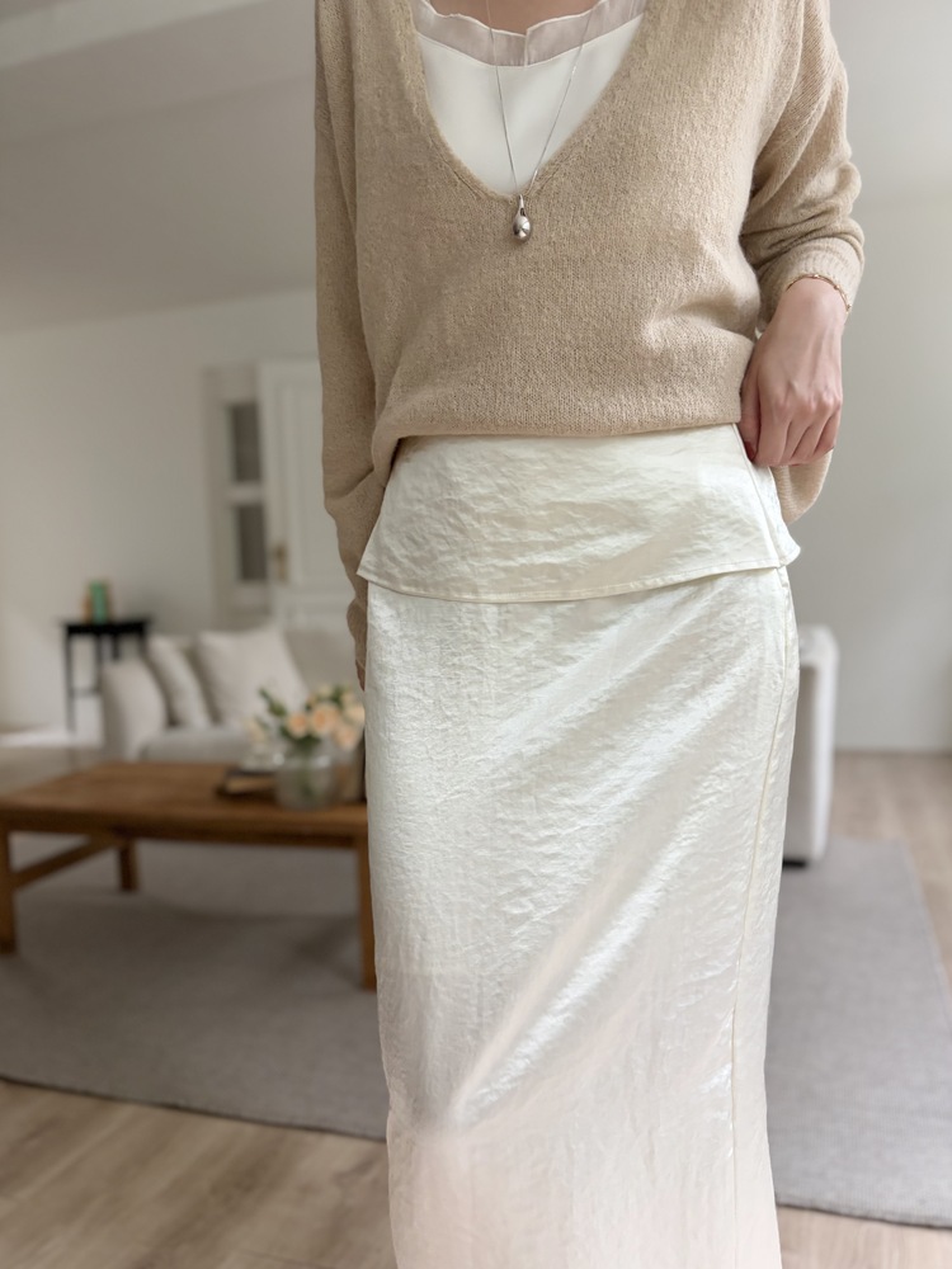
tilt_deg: -4.0
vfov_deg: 67.3
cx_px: 476
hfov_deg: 53.1
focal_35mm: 26
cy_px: 634
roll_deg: +3.6
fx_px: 953
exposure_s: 1/60
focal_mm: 5.96
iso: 160
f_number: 1.6
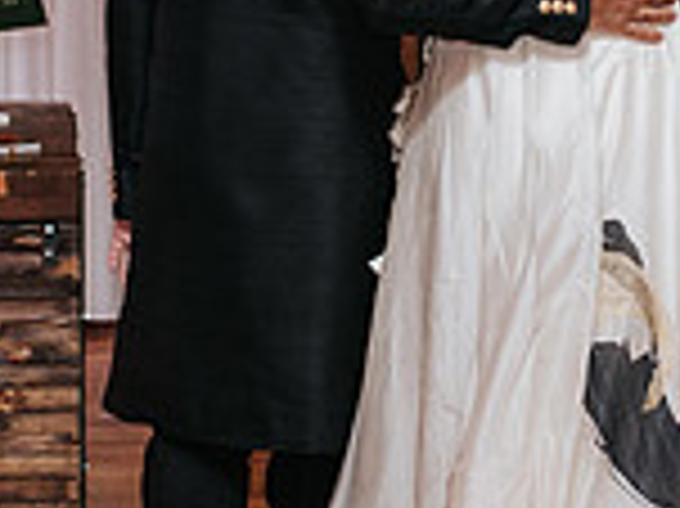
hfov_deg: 9.8
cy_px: 242
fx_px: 3965
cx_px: 415
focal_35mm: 202
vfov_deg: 7.3
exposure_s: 1/200
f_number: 3.2
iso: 800
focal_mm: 35
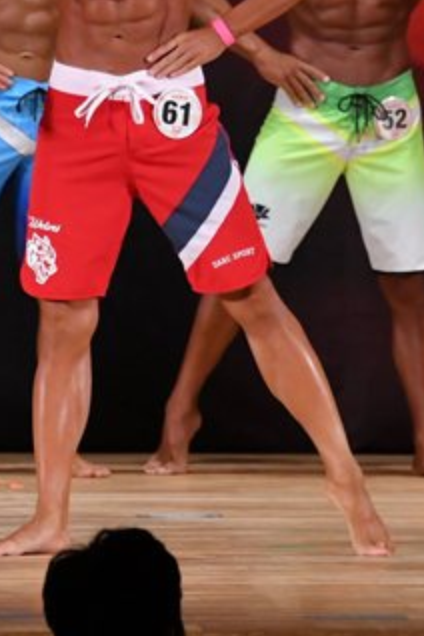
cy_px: 144
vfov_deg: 3.5
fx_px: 10317
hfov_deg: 2.4
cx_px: -193
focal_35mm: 584
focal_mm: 160
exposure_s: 1/400
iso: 3200
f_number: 5.6
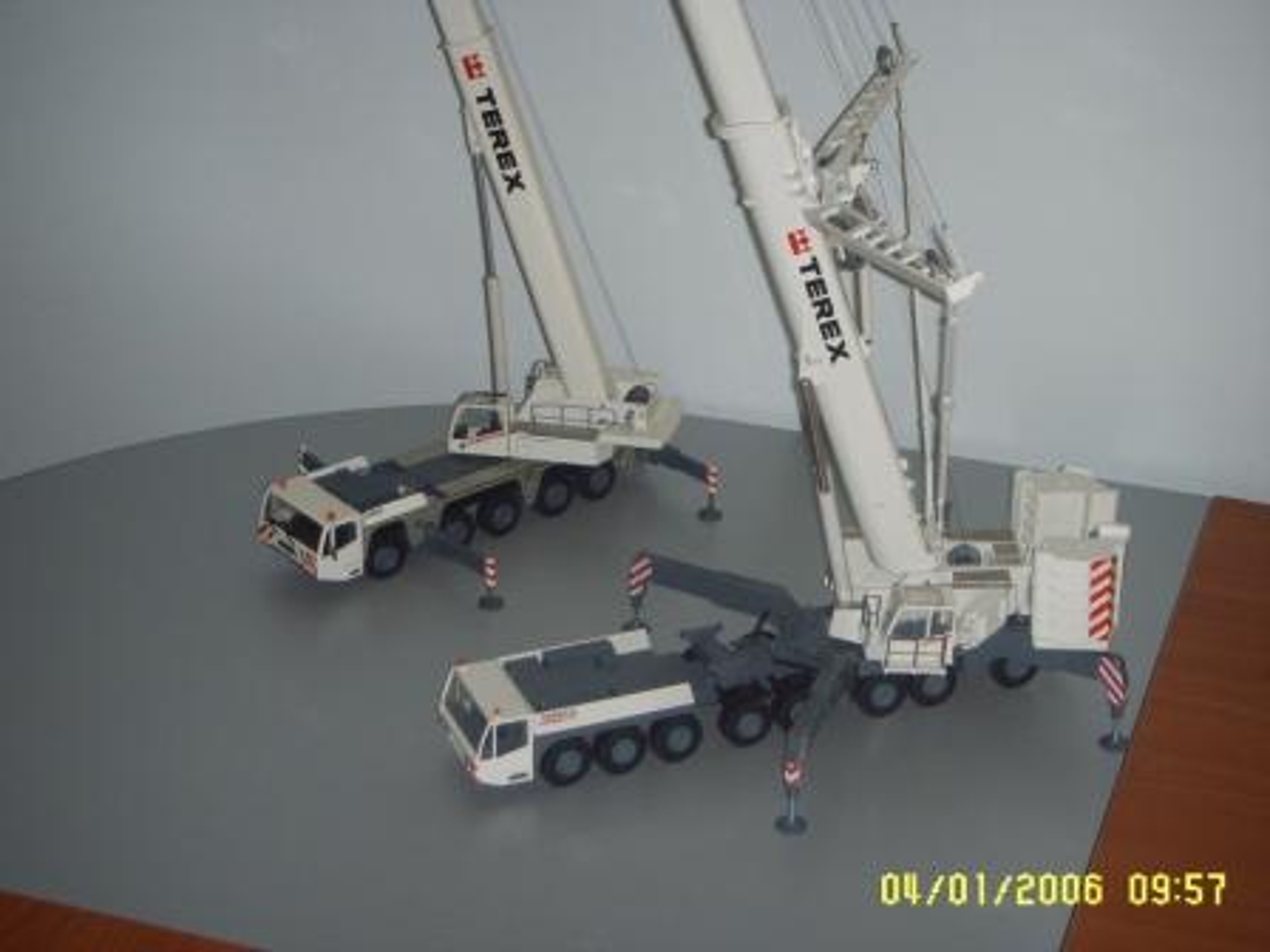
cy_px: 476
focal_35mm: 70
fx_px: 2568
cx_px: 635
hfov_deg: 27.8
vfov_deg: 21.0
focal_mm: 11.8
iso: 100
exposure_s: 1/60
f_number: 4.1
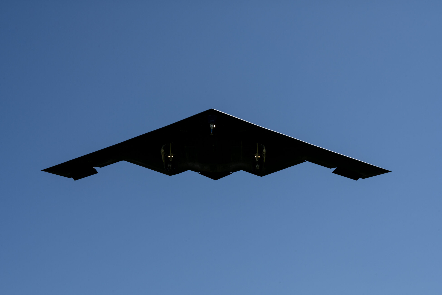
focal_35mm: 70
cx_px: 221
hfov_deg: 28.8
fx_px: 859
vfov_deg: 19.5
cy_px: 148
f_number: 16
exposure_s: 1/320
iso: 64
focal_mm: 70
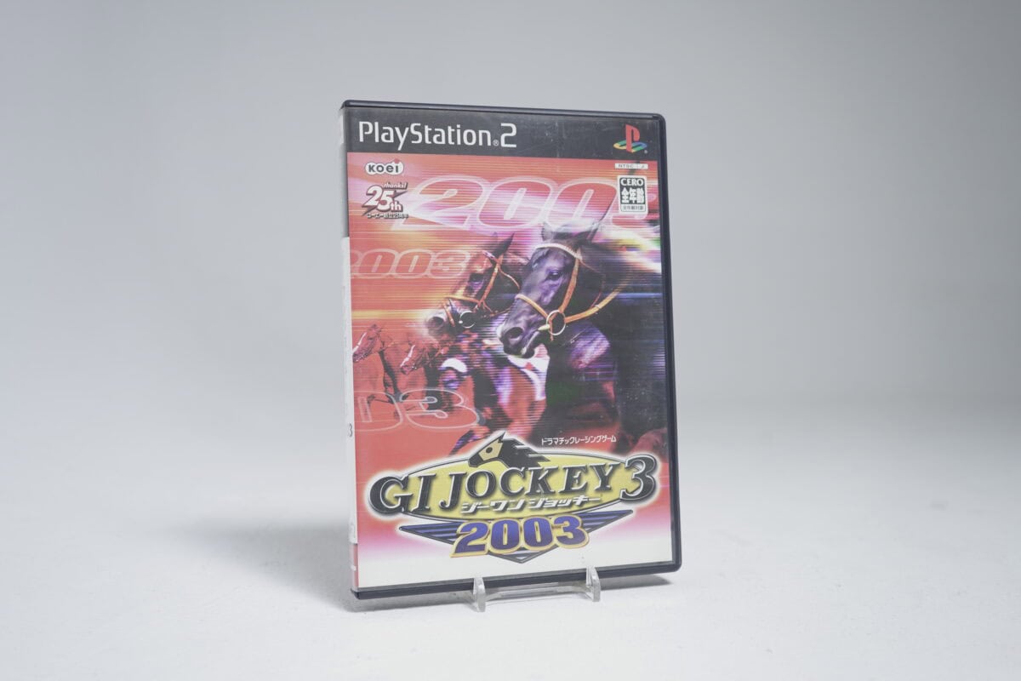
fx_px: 1021
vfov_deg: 36.9
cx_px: 510
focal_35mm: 36
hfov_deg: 53.1
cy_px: 340
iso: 640
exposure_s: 1/25
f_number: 5.6
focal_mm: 36
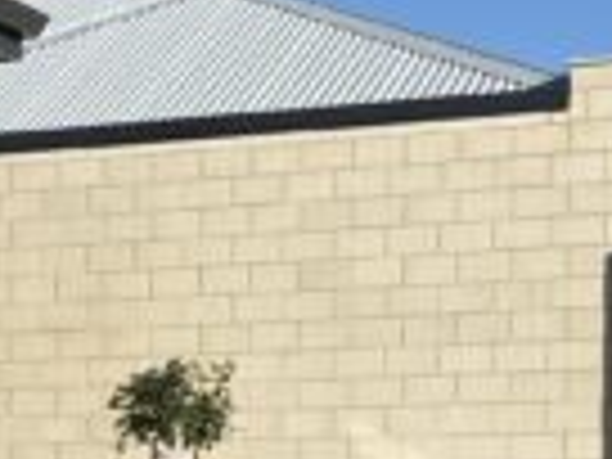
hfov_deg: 12.9
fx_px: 2599
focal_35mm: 147
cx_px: -238
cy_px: 680
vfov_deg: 9.8
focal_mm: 4.25
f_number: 1.8
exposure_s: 1/5236
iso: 32
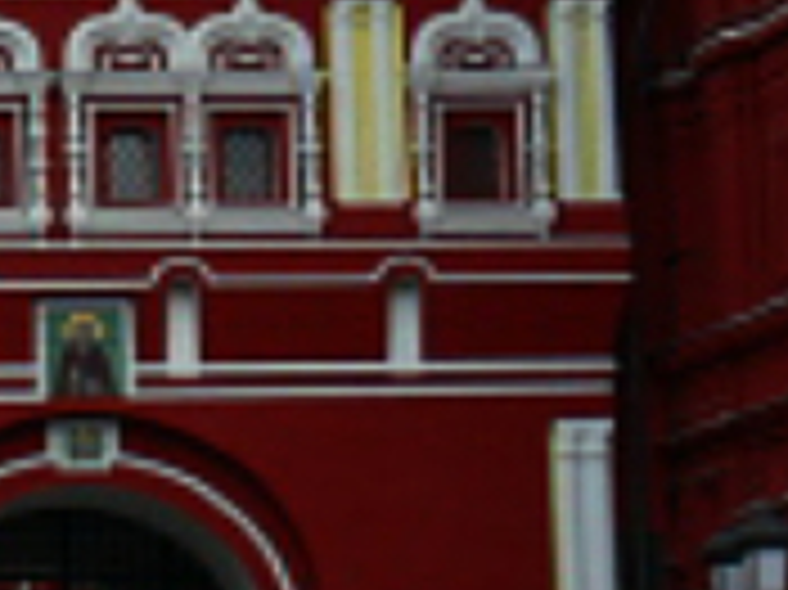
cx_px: -315
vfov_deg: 7.4
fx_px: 4550
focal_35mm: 200
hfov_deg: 9.7
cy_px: -142
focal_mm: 7.4
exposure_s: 1/50
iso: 80
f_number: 4
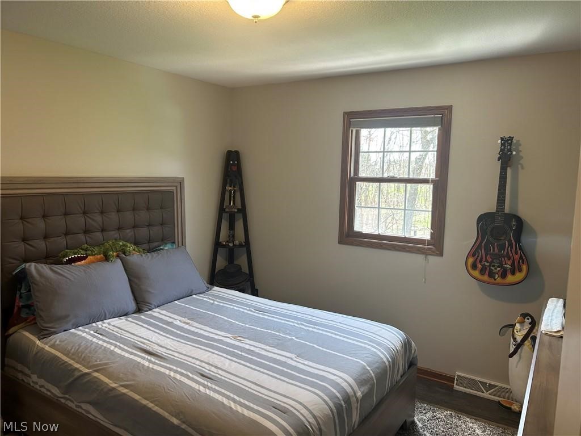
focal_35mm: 26
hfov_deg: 67.3
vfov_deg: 53.1
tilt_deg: -6.7
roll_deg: -0.5
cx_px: 290
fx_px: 436
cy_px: 218
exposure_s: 1/60
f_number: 1.5
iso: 80
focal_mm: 5.7
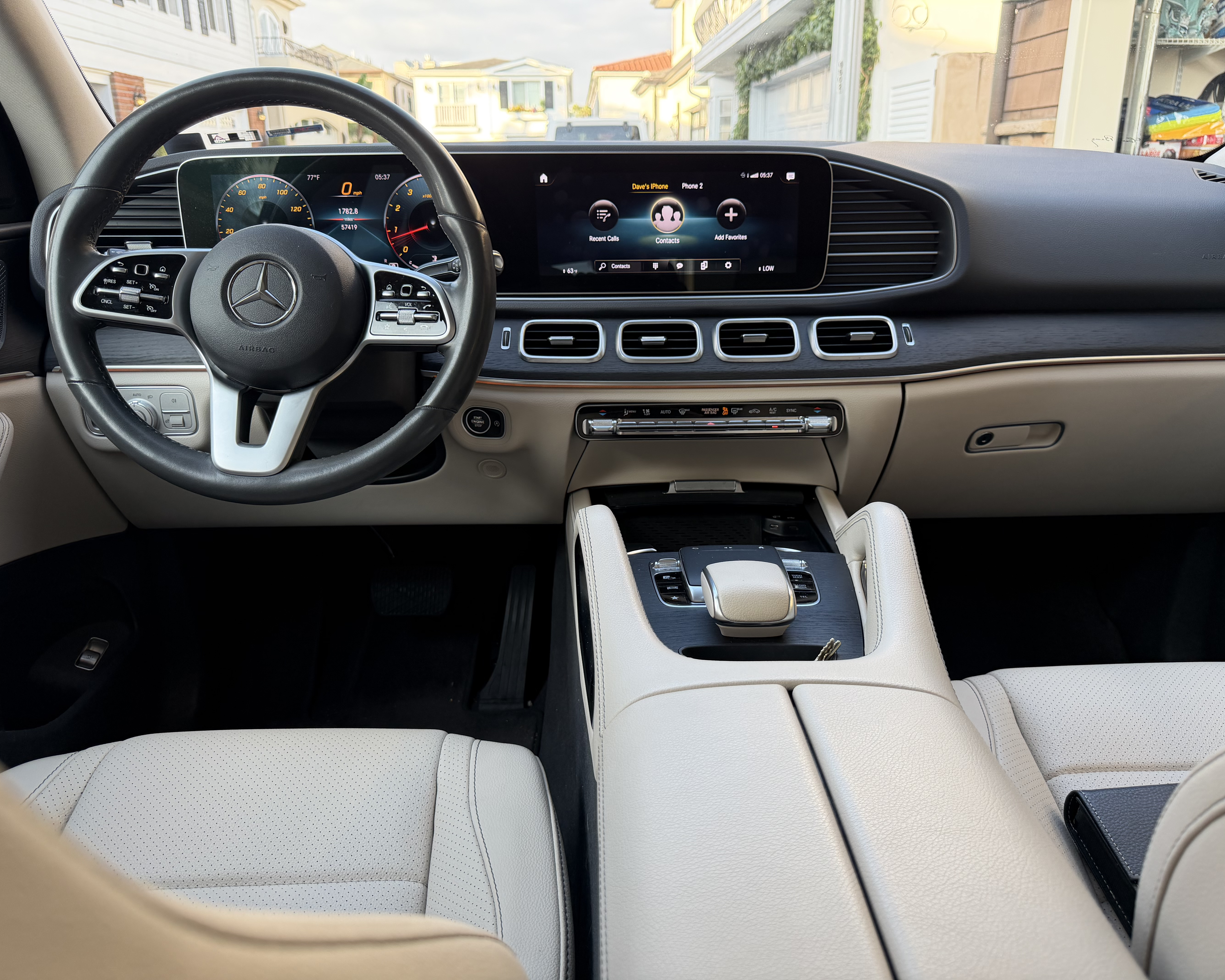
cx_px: 647
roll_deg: +0.4
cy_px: 490
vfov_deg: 56.8
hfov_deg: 68.0
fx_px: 906
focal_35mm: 25
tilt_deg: -19.5
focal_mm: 6.76
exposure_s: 1/154
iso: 125
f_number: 1.78
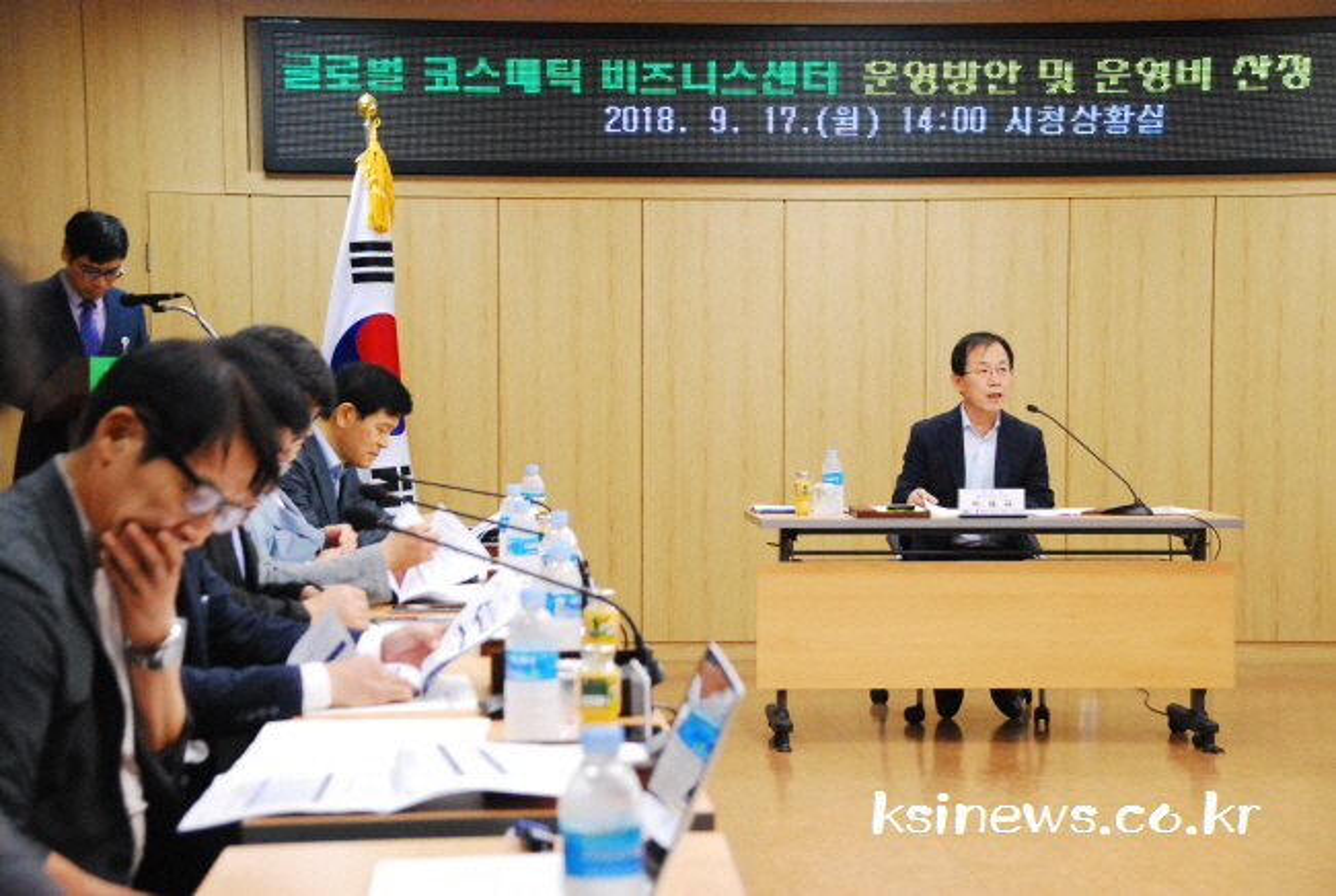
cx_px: 668
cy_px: 448
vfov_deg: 20.2
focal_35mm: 68
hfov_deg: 29.8
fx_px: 2510
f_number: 5.6
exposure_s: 1/100
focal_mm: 45
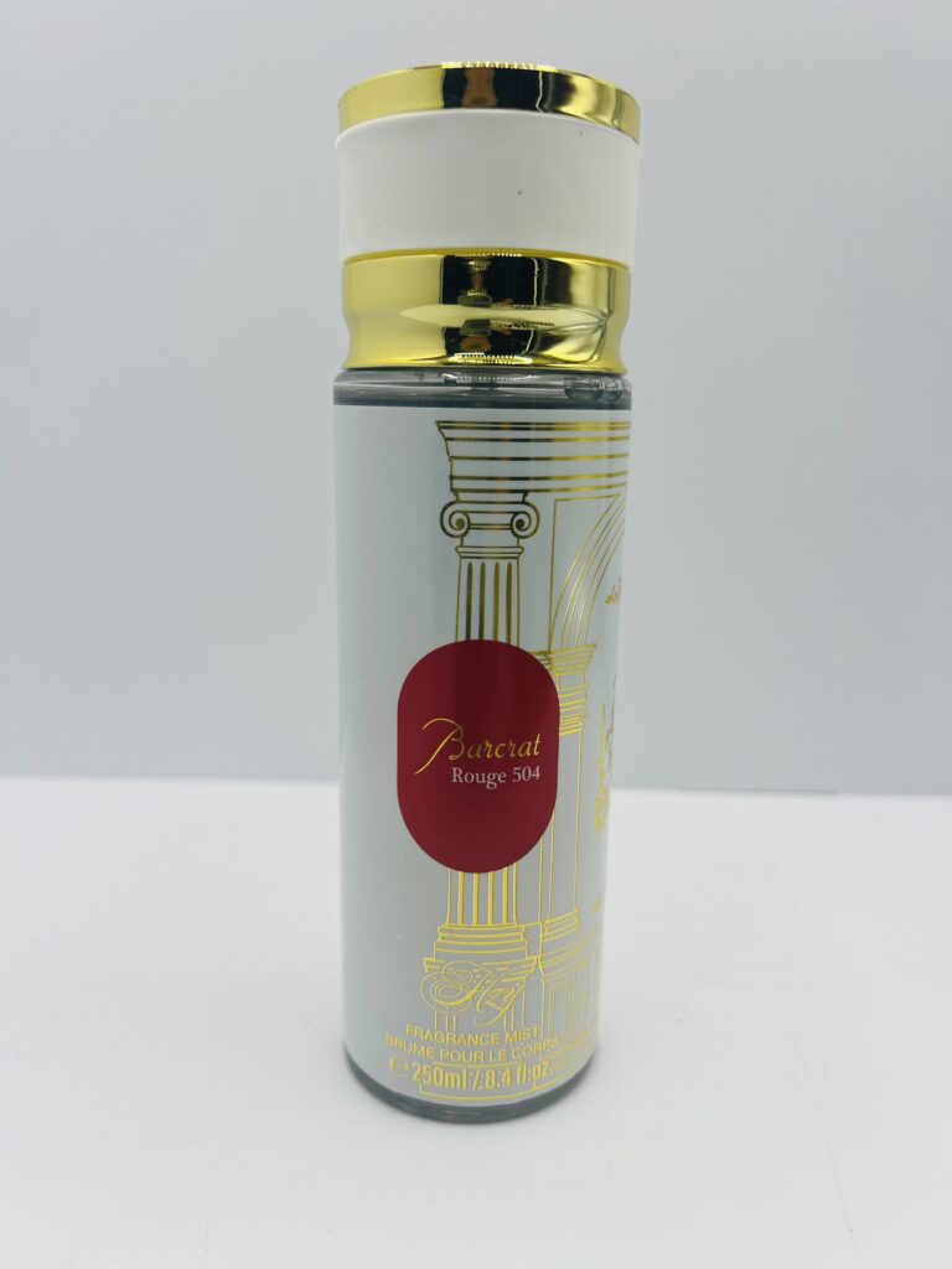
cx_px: 476
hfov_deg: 53.1
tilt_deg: -11.6
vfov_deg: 67.3
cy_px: 634
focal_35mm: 26
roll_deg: -1.5
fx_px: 953
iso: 50
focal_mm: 5.7
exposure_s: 1/581
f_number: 1.5
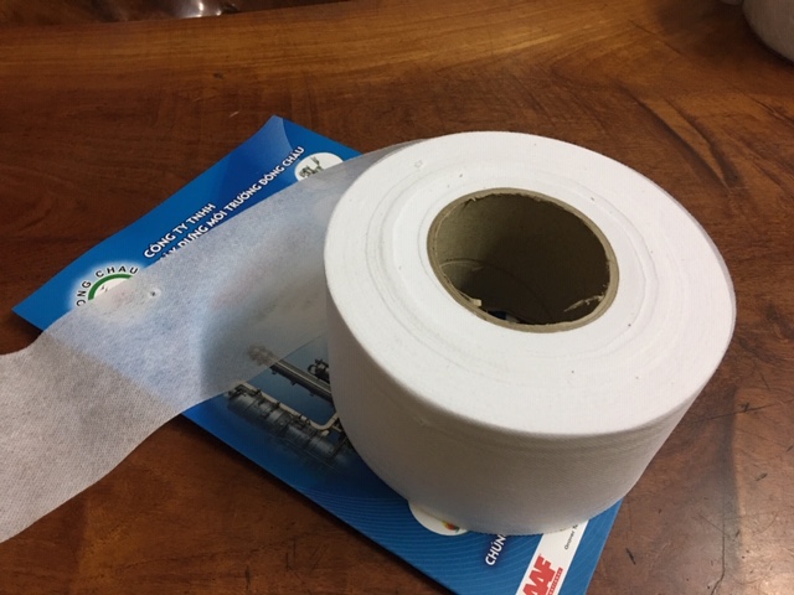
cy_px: 298
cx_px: 397
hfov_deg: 61.7
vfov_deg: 48.2
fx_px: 665
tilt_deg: -47.7
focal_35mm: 29
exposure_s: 1/17
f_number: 2.2
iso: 125
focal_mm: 4.15
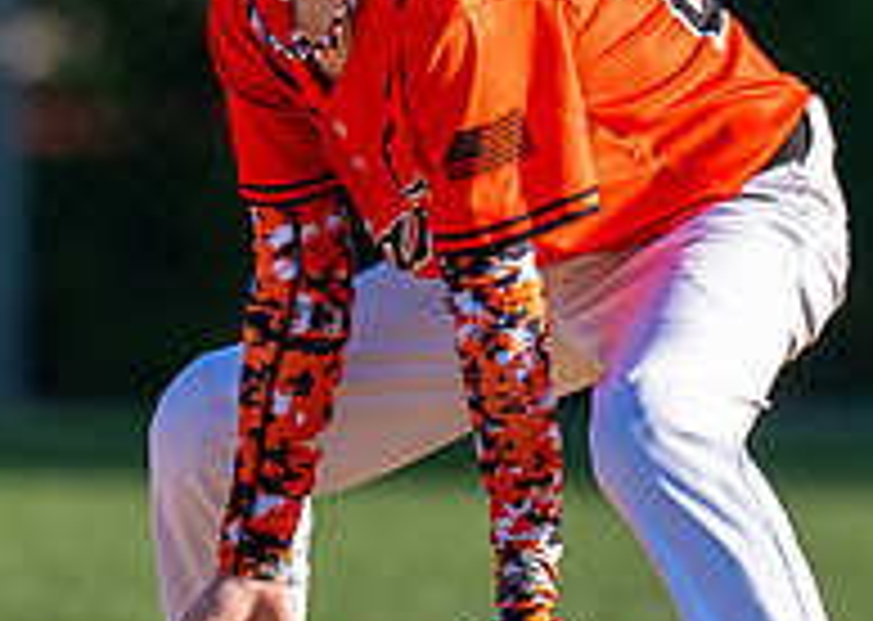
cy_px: 293
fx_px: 32955
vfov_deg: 1.1
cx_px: 334
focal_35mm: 1331
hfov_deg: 1.5
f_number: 2.8
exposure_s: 1/2500
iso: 160
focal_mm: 200
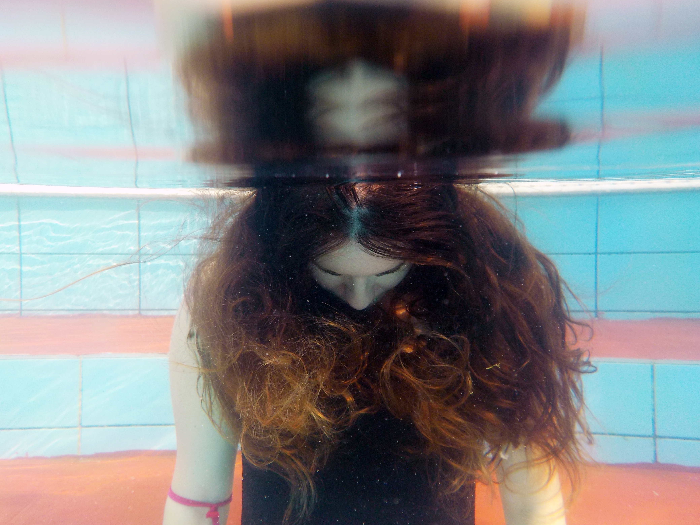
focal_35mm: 30
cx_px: 350
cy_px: 262
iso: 125
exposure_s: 1/160
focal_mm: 4.1
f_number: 3.3
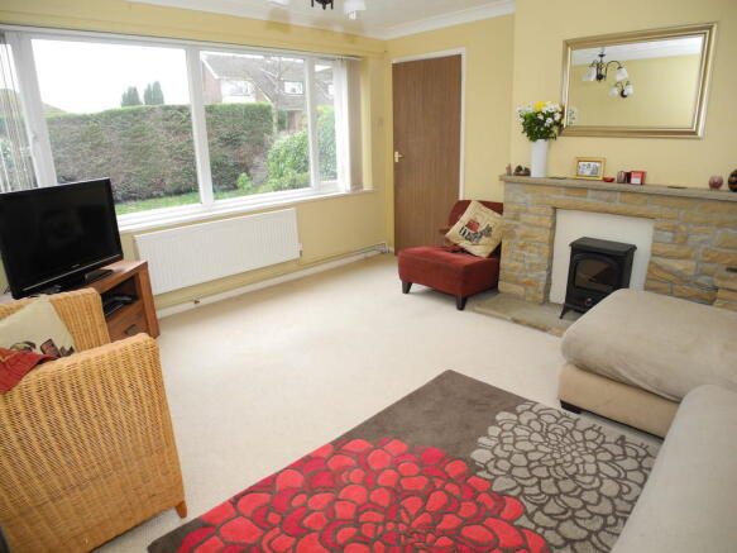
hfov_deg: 63.5
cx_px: 368
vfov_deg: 49.7
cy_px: 276
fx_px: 596
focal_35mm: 28
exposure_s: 1/30
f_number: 2.8
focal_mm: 6
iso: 124
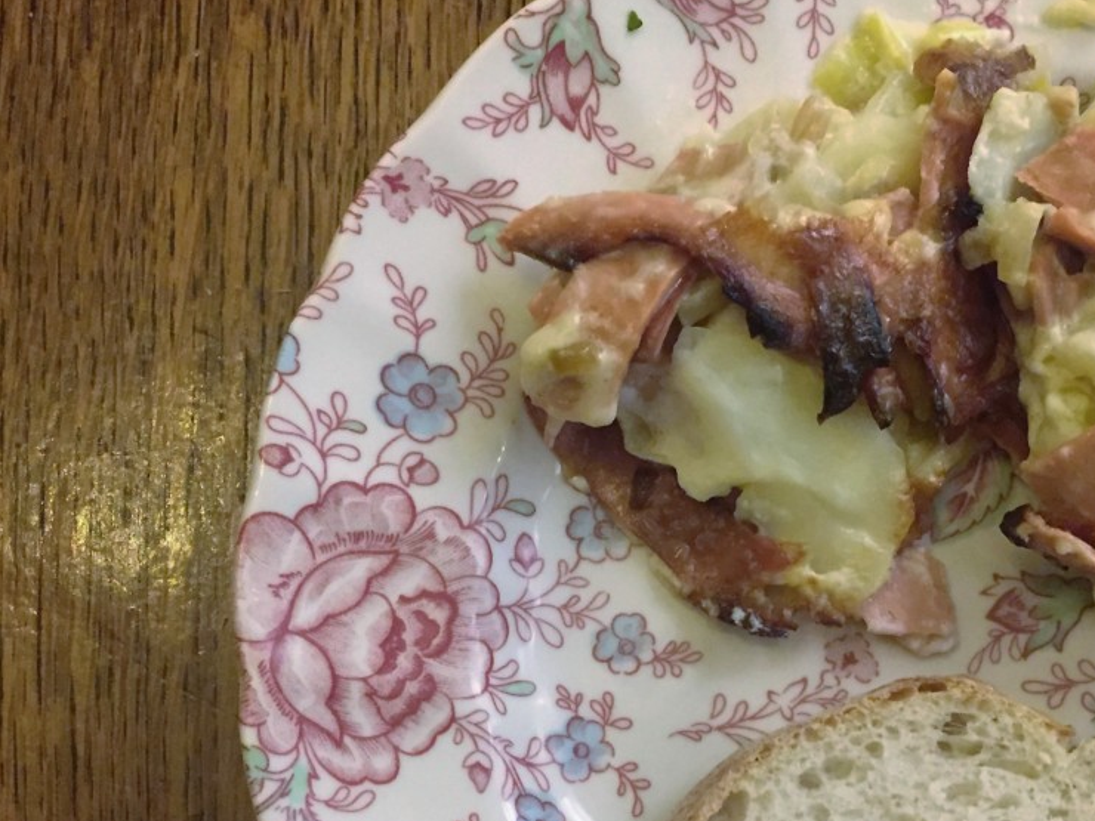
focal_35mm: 47
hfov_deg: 40.1
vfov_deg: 30.4
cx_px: 697
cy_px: 609
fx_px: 1487
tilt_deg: -81.5
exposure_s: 1/17
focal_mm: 4.15
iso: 250
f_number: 2.2
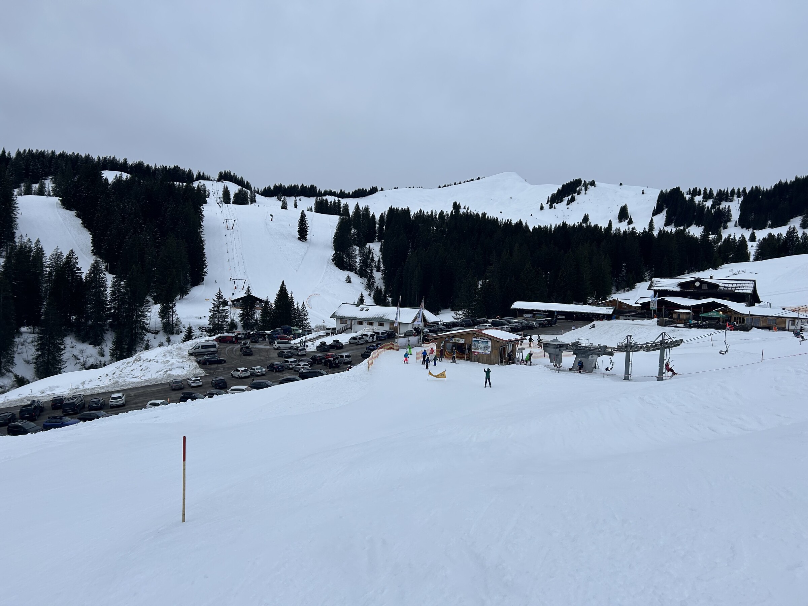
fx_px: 607
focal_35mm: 26
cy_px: 303
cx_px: 404
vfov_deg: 53.1
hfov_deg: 67.3
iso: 50
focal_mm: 5.7
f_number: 1.5
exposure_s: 1/1724
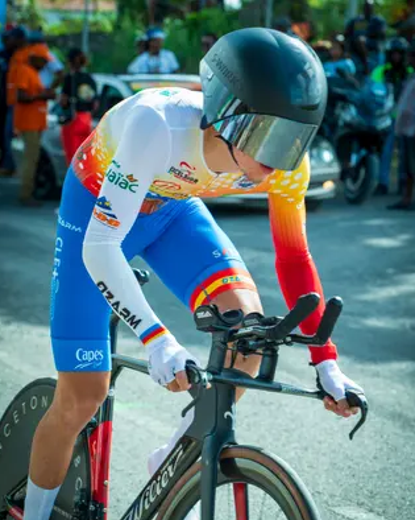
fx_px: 1966
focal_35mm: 128
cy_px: 273
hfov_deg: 12.1
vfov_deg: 15.0
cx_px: 206
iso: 1000
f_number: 7.1
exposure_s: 1/1000
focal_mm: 112
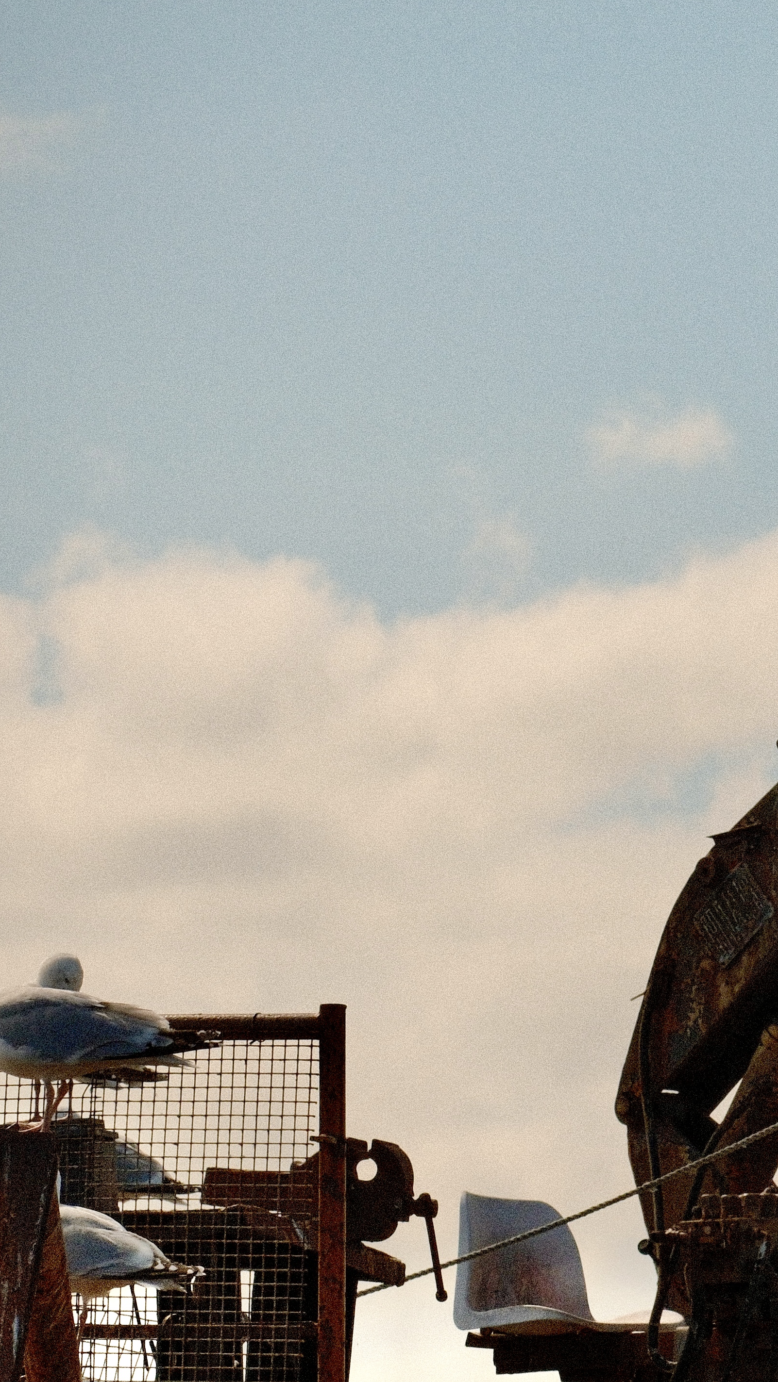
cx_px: 1174
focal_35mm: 324
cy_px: 814
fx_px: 11883
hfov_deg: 3.7
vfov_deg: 6.7
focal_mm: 90
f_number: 7.1
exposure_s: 1/2700
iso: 500
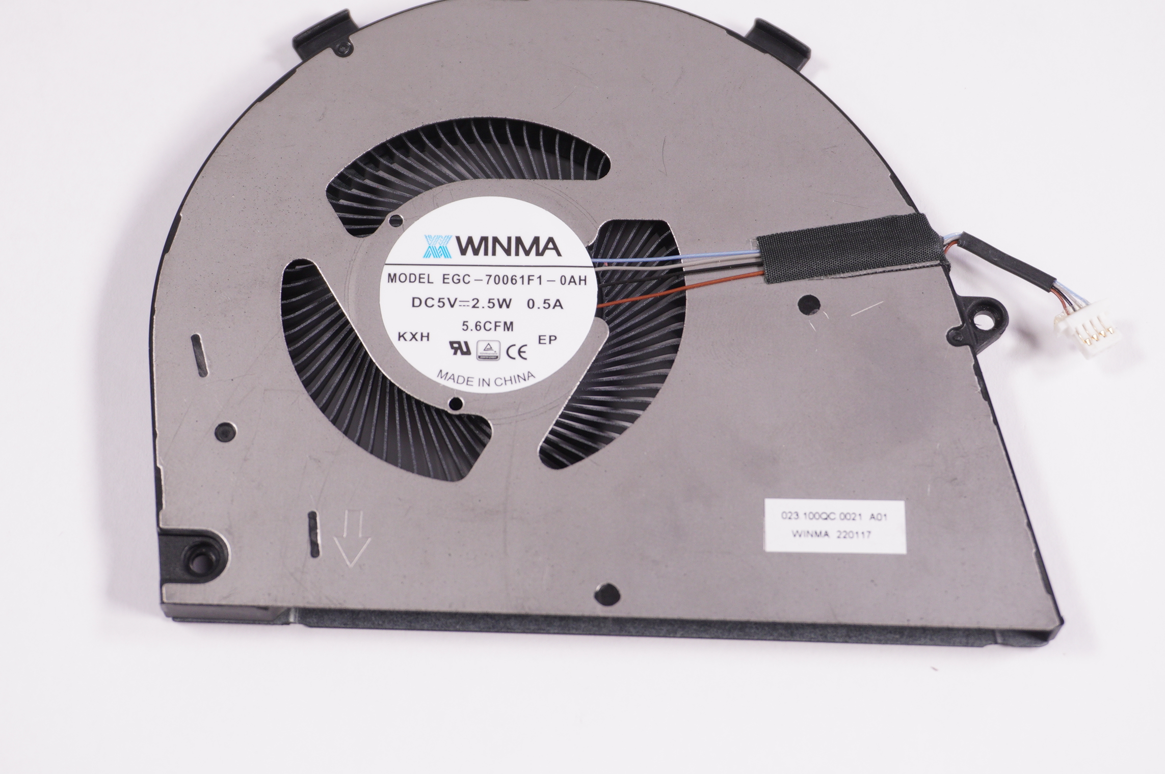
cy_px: 330
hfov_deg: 27.0
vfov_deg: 18.1
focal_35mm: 75
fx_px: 2425
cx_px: 581
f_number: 5.6
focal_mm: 38
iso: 320
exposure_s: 1/250
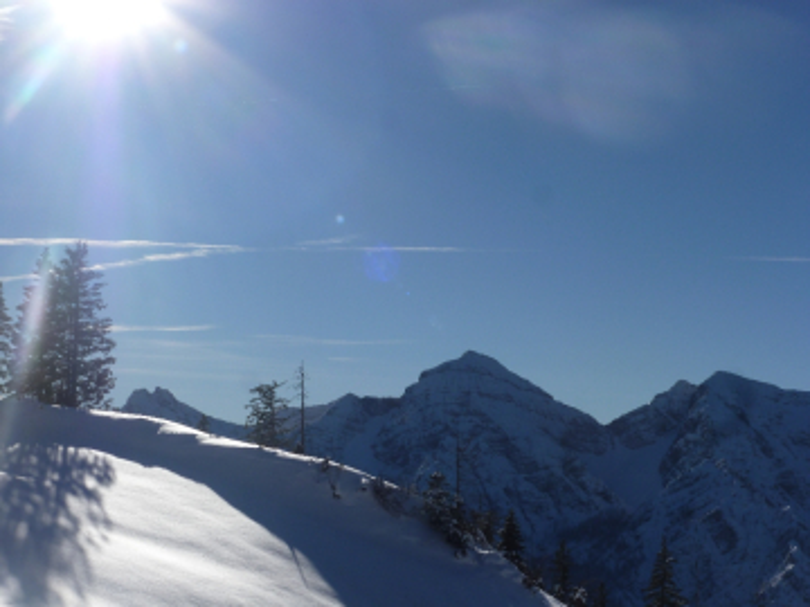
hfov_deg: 31.7
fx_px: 1427
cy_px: 304
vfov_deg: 24.0
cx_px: 405
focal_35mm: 61
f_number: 6.3
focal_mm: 10.9
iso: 100
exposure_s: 1/1000
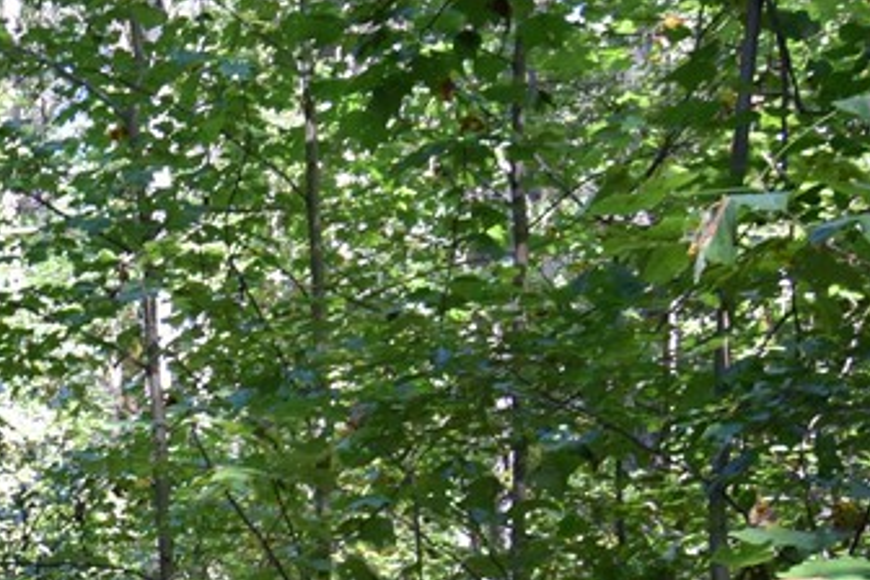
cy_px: 924
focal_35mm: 97
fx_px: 2344
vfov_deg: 13.2
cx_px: -432
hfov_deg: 18.6
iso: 500
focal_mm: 20
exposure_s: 1/60
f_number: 5.6
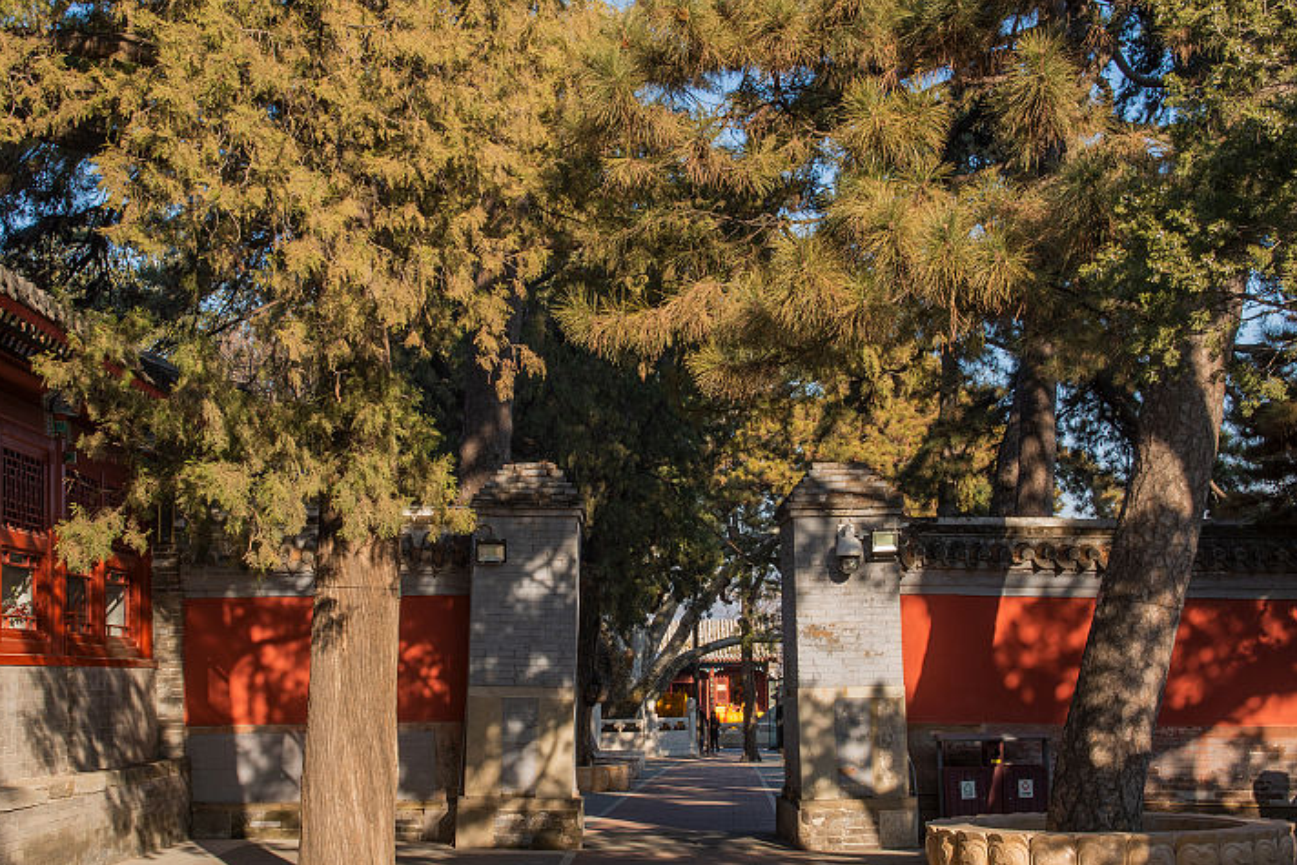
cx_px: 601
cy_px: 450
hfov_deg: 33.9
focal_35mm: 59
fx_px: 2126
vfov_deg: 23.0
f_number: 11
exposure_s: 1/50
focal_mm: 35
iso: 100
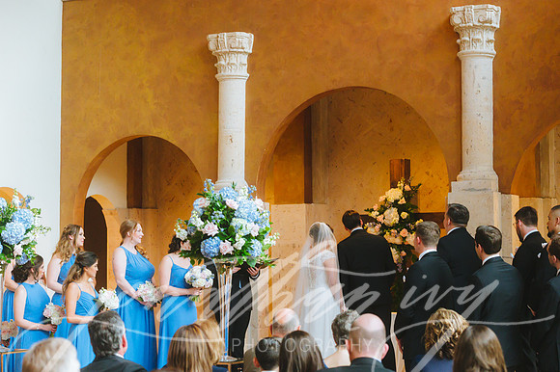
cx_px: 267
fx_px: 1138
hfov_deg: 27.6
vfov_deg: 18.6
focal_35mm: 73
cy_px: 177
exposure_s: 1/160
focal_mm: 70
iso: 4000
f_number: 2.8
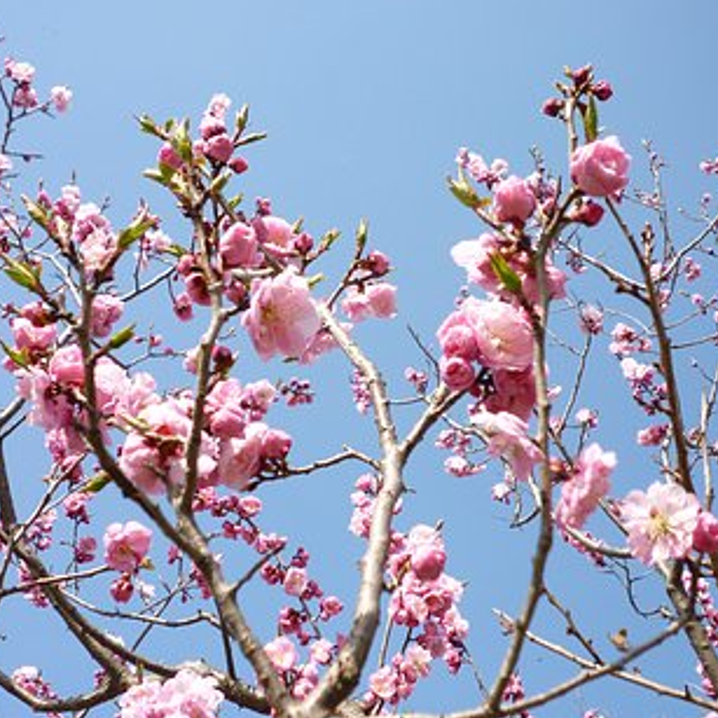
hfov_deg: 32.2
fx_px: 1244
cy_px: 402
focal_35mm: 53
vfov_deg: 32.2
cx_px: 379
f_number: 3.8
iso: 80
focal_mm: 6.3
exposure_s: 1/400
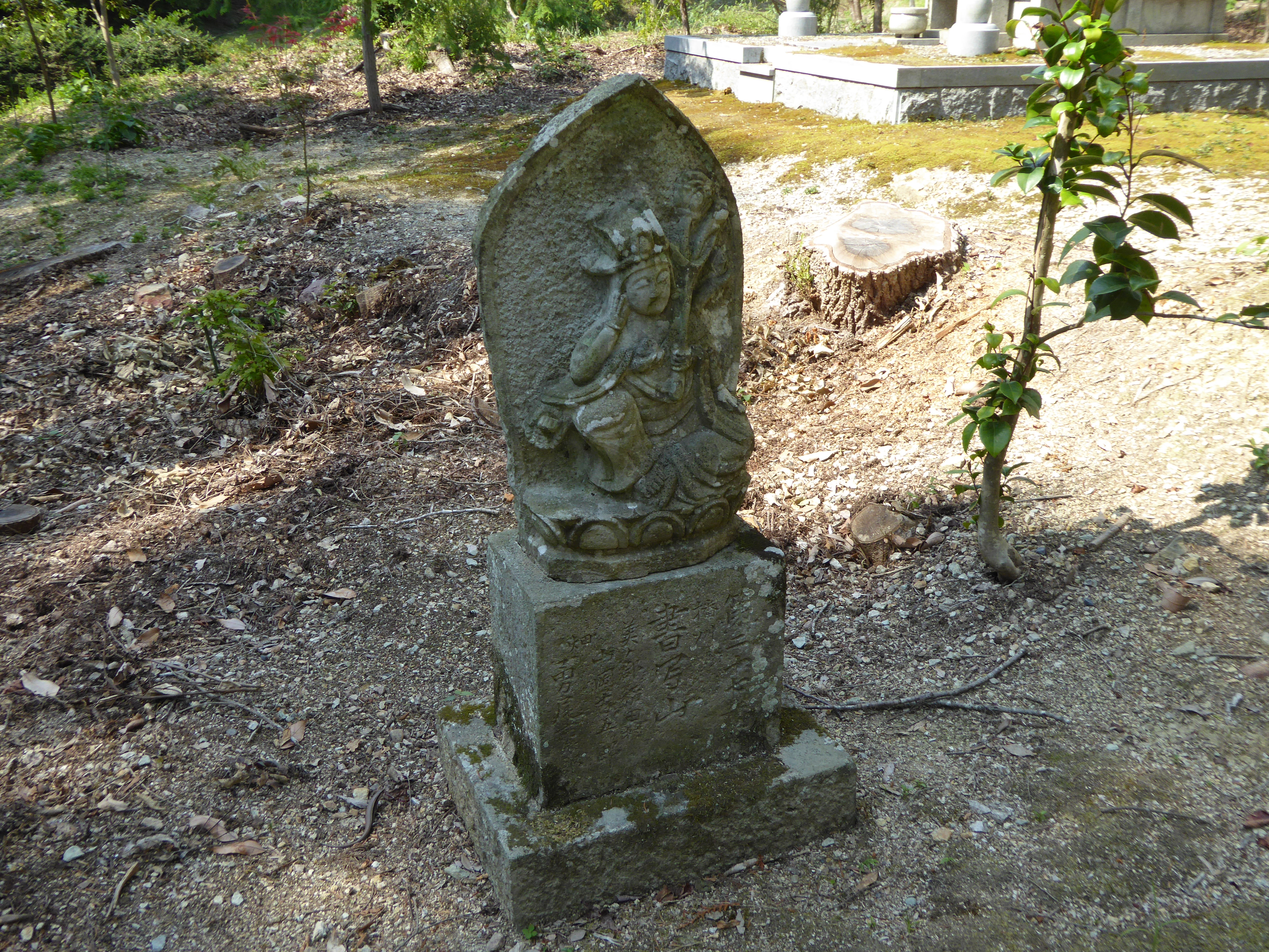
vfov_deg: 39.7
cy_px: 476
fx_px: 1320
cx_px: 634
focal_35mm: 36
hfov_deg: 51.4
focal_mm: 6.3
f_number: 3.7
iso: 100
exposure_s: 1/250
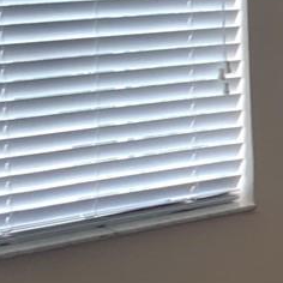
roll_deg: +1.7
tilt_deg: -8.3
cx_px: 648
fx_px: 1443
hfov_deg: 10.0
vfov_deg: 11.2
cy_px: 146
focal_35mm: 156
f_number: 1.8
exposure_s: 1/60
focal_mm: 4.25
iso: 50
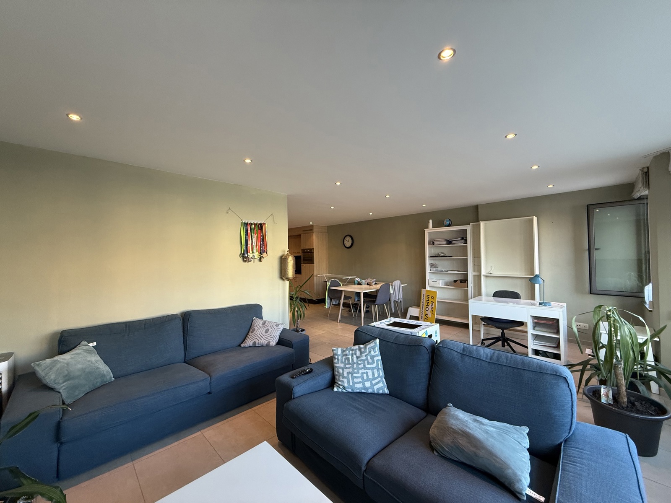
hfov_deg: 102.1
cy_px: 252
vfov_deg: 85.7
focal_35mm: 14
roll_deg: +0.4
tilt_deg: +0.9
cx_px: 336
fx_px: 271
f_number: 2.2
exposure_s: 1/100
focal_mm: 2.22
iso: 250
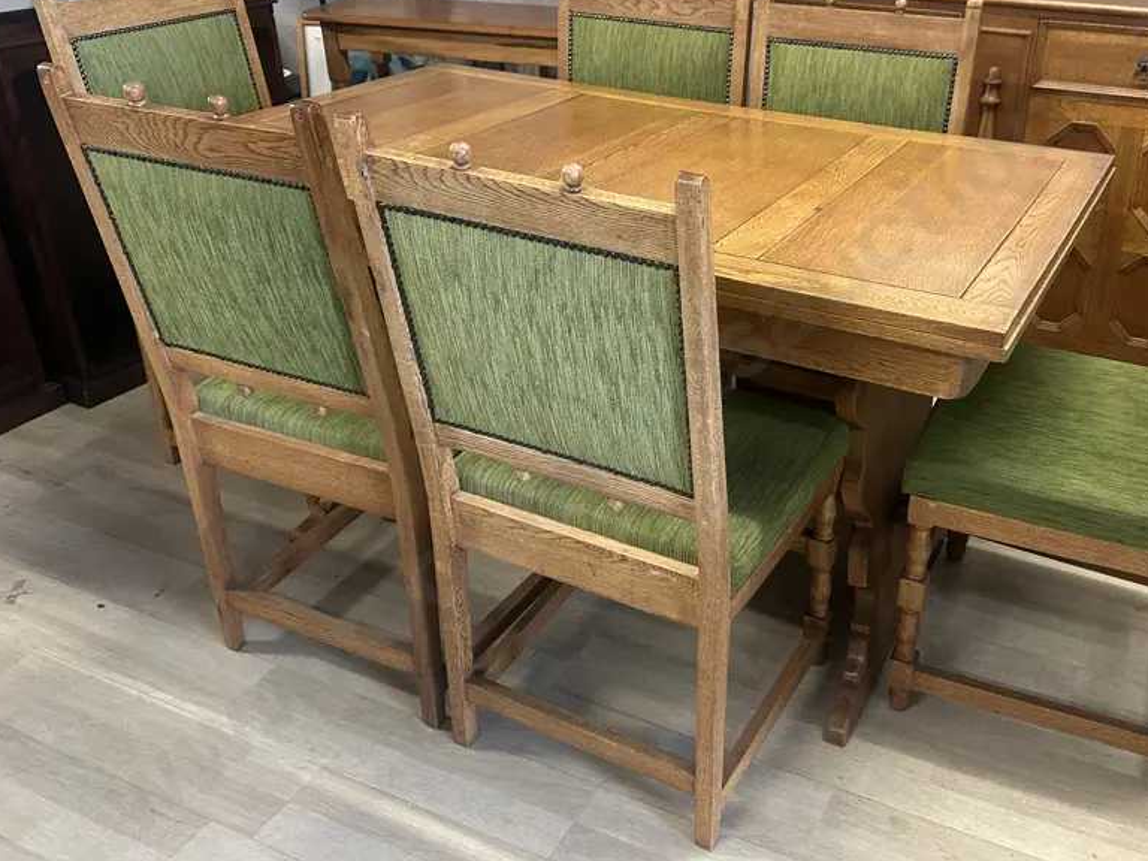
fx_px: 1061
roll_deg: -1.1
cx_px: 726
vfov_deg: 44.0
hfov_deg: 56.1
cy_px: 360
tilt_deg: -26.1
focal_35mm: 32
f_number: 1.78
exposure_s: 1/50
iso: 400
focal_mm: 6.86
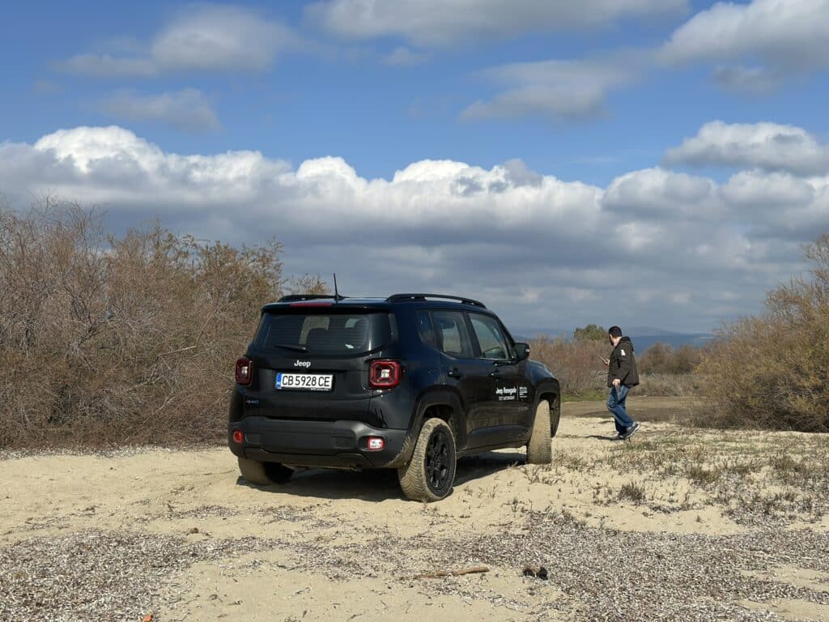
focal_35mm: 48
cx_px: 414
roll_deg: -1.0
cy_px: 311
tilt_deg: +2.7
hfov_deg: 39.7
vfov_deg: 30.3
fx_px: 1150
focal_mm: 6.86
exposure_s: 1/8929
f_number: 1.78
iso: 80
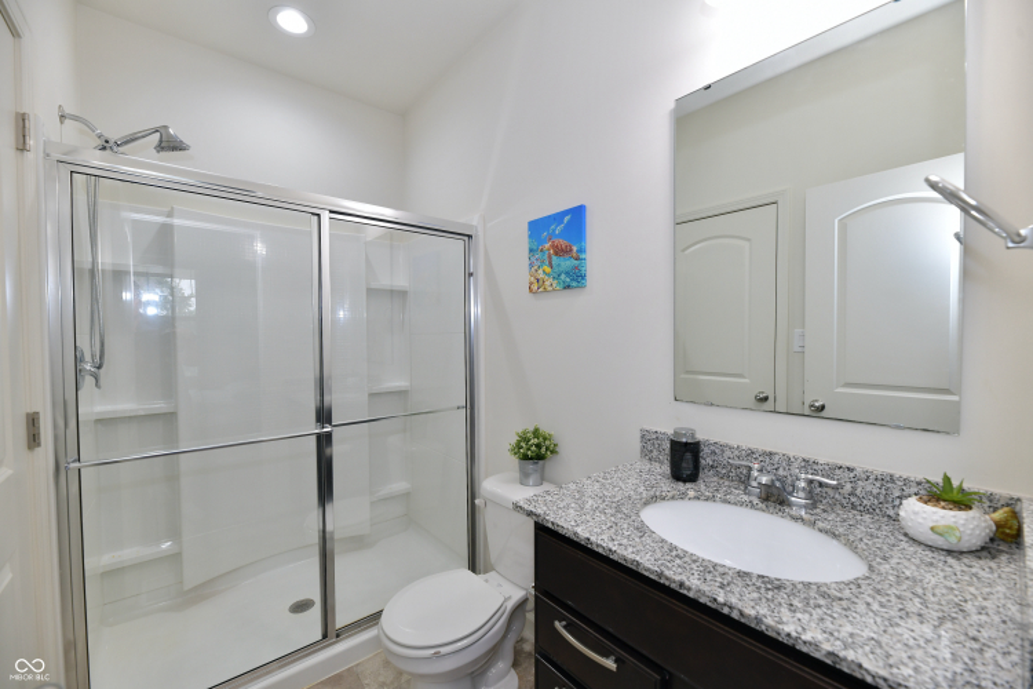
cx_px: 516
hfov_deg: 104.3
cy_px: 344
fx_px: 402
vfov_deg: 81.2
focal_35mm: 14
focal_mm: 14
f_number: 6.3
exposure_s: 1/60
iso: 640
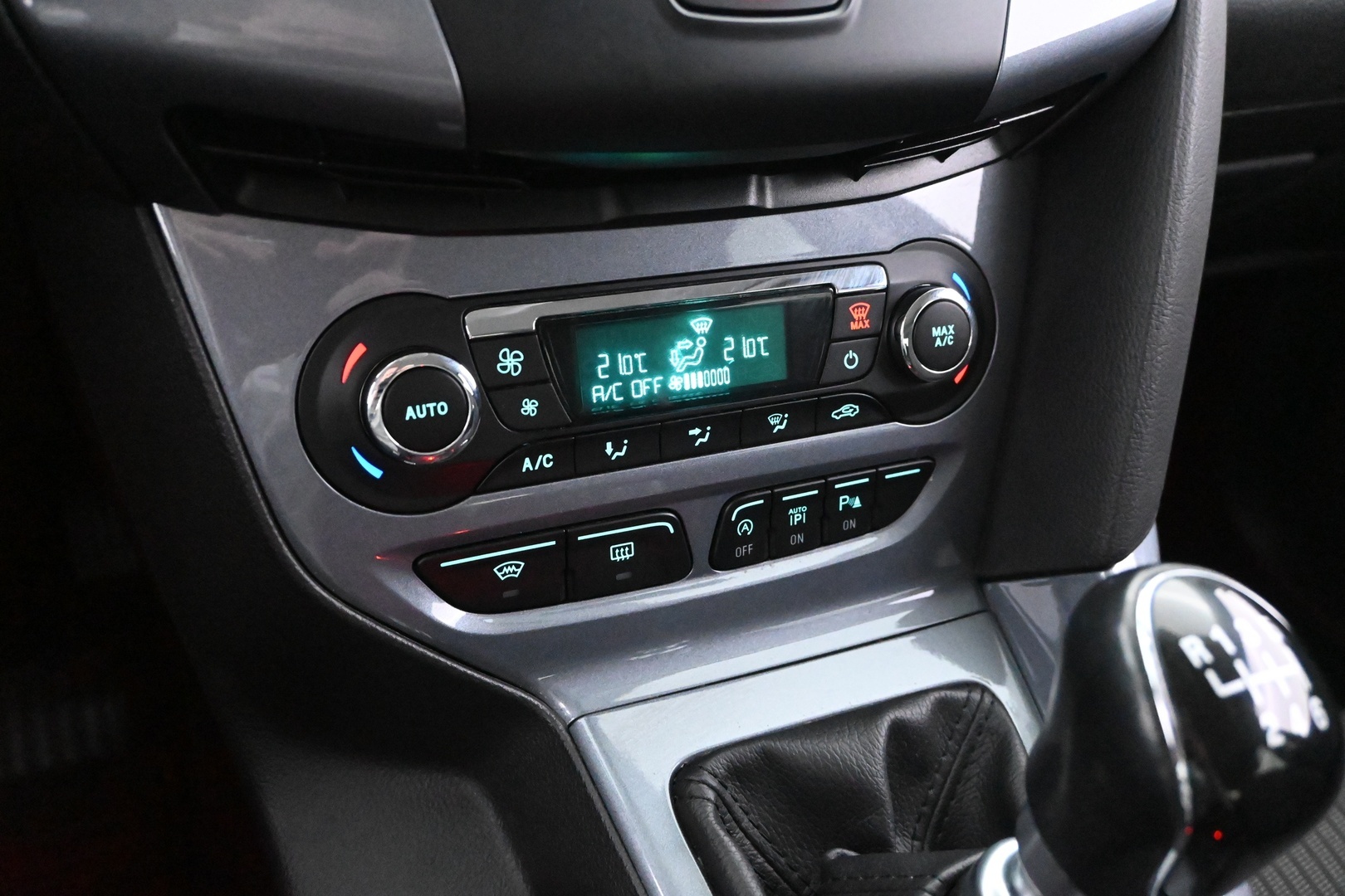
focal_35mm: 31
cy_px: 448
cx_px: 672
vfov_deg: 42.6
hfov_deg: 60.7
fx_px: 1149
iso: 12800
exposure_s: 1/30
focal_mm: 20.5
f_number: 4.5
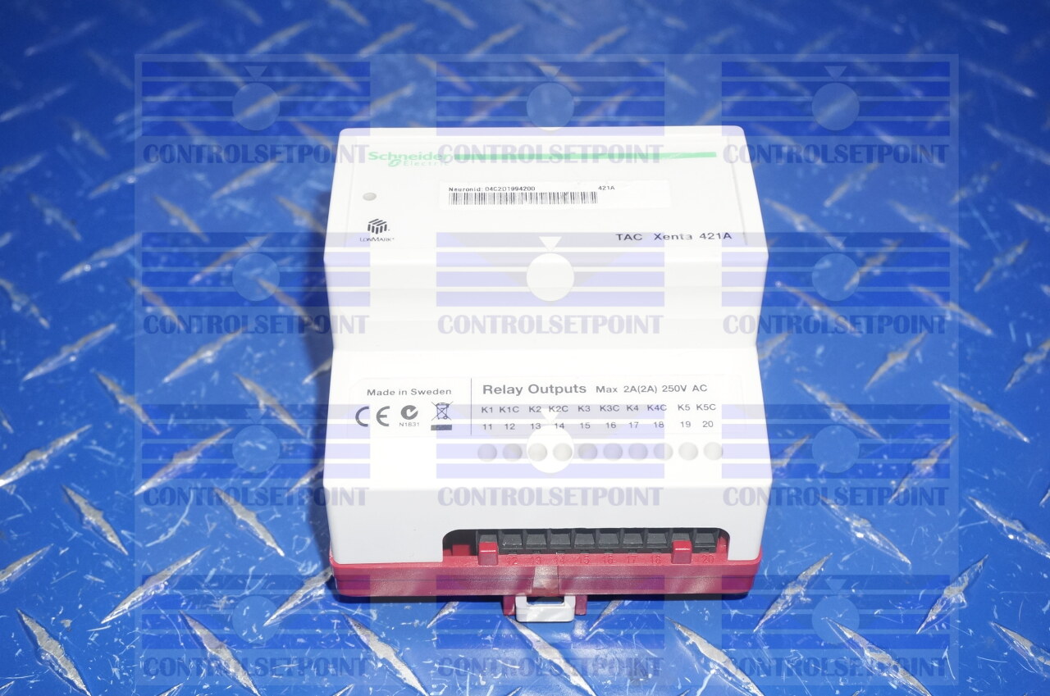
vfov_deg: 28.0
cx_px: 525
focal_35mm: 48
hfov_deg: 41.2
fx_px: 1398
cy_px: 348
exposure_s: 1/160
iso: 800
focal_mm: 32
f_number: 5.6
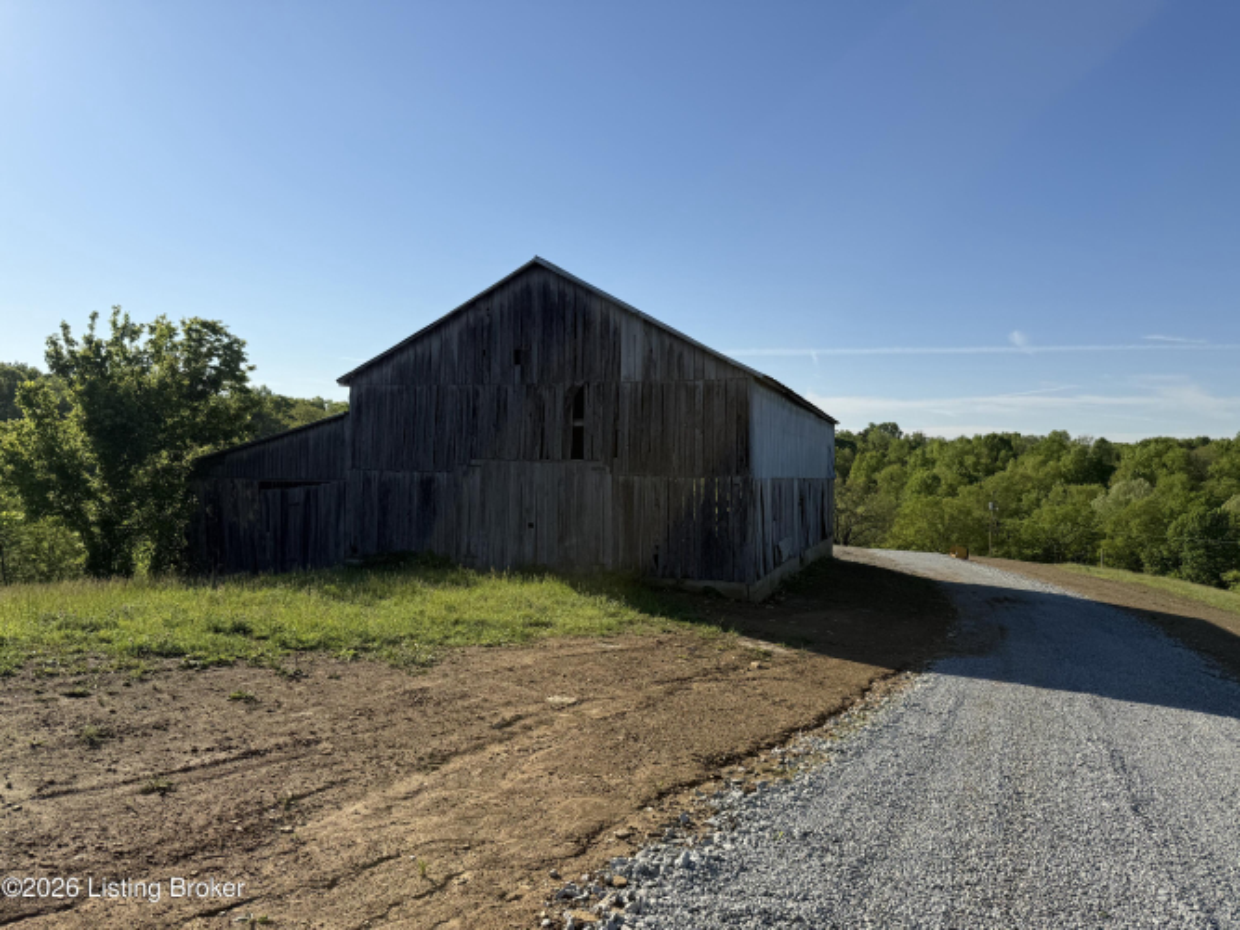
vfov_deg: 56.8
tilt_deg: -1.0
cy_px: 465
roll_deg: -1.3
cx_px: 620
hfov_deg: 71.6
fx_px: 860
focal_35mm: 24
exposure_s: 1/5319
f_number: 1.78
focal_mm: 6.76
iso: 80
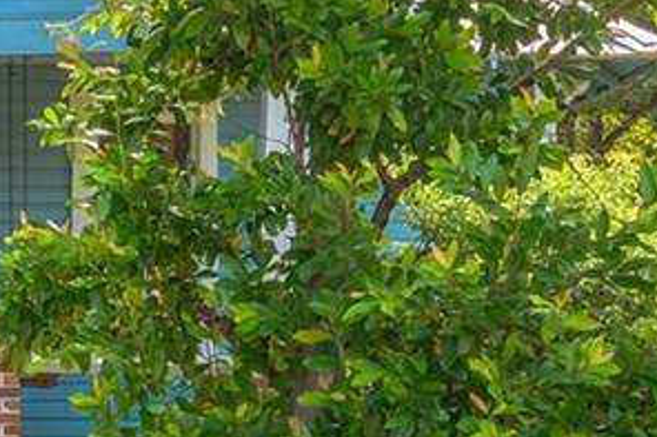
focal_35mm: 162
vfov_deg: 8.4
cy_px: 539
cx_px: -149
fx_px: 2955
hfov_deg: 12.4
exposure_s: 1/30
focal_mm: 30
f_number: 9.5
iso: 100
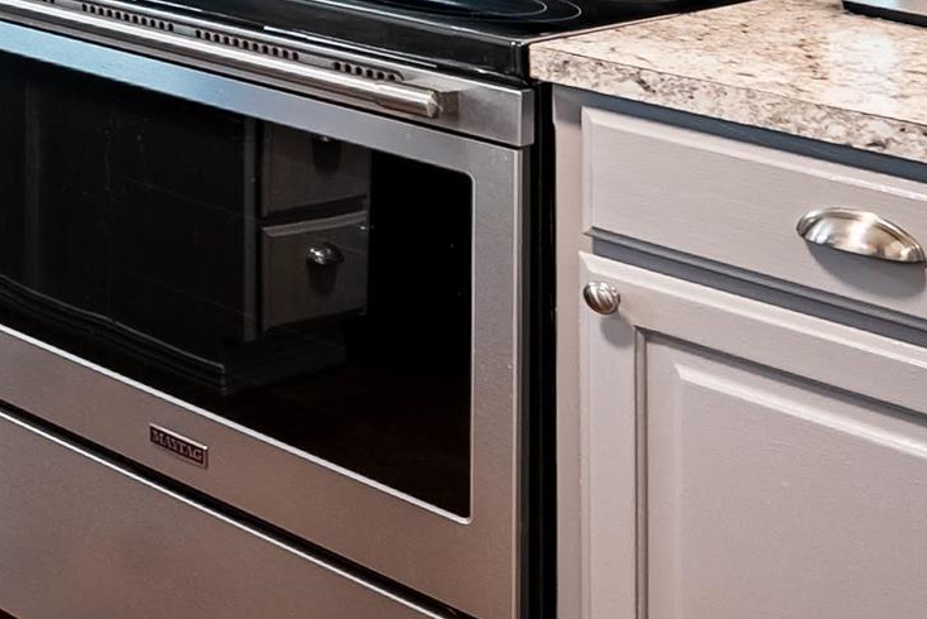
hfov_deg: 20.6
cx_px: -755
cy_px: -299
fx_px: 1726
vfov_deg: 18.2
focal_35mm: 67
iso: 400
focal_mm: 16
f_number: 8
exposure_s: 1/125
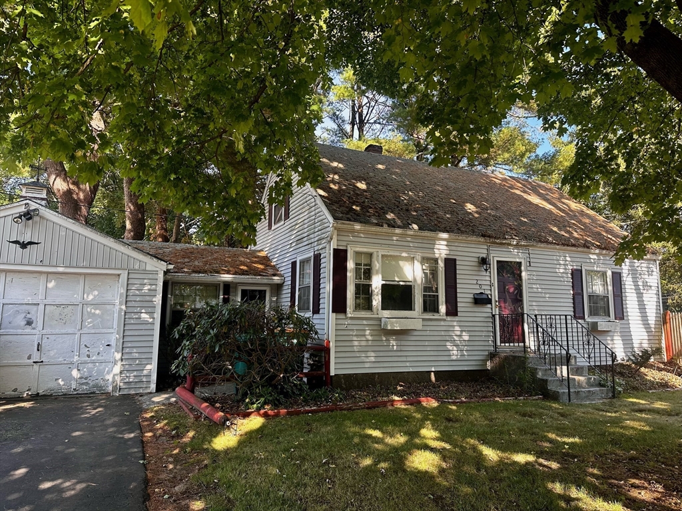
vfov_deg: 56.8
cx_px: 341
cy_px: 256
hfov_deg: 71.6
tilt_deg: +7.7
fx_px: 473
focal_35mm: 24
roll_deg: -0.8
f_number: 1.78
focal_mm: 6.86
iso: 80
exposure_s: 1/343
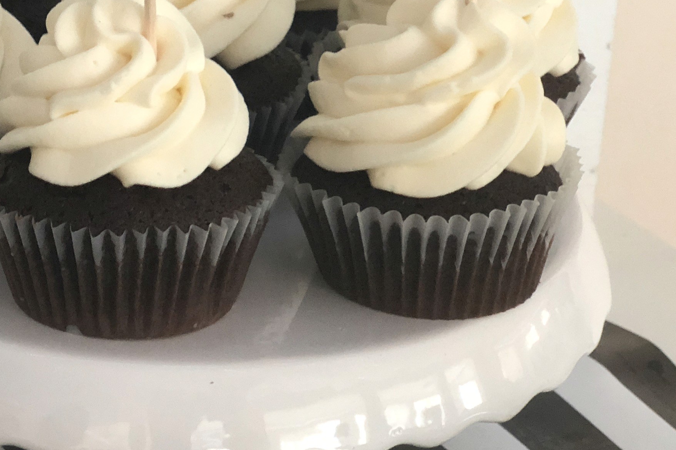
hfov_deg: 16.1
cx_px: -43
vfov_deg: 11.0
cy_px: 197
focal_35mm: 124
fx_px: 2328
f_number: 2.4
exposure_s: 1/33
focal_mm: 6
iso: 125
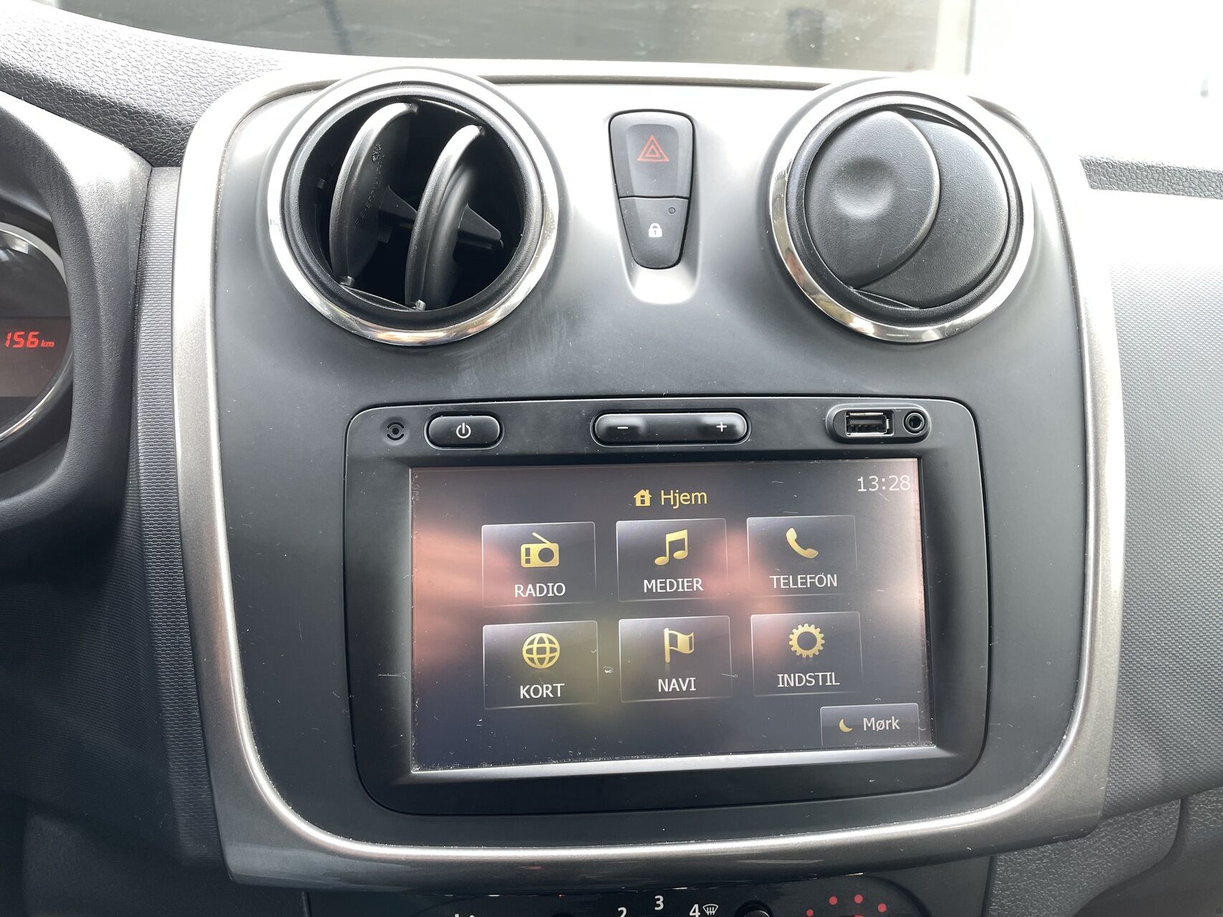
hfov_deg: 67.3
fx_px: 919
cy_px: 458
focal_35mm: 26
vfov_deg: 53.1
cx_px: 612
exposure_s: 1/121
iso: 64
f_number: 1.6
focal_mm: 4.2
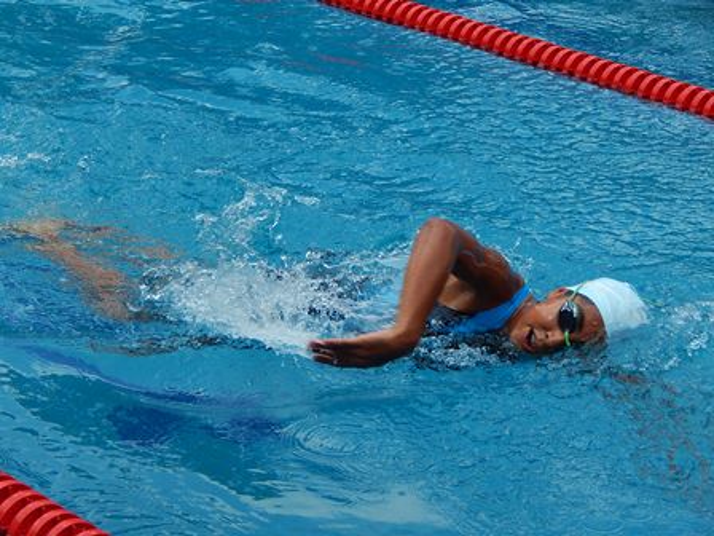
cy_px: 268
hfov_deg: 17.3
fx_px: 2351
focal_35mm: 114
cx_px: 357
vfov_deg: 13.0
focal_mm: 20.5
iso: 125
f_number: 4.6
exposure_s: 1/400
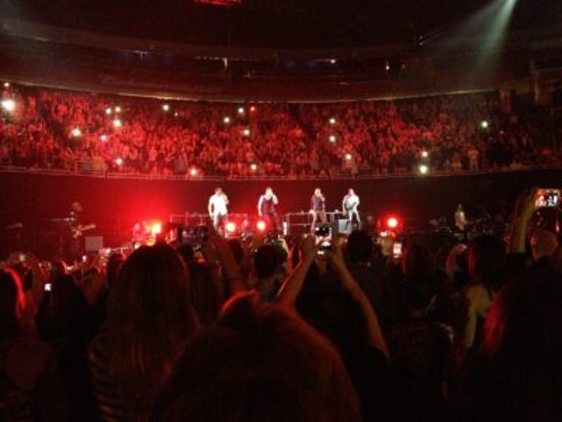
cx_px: 281
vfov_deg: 40.7
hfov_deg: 52.6
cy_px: 211
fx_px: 568
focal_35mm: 35
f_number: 2.4
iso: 800
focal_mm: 4.28
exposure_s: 1/15
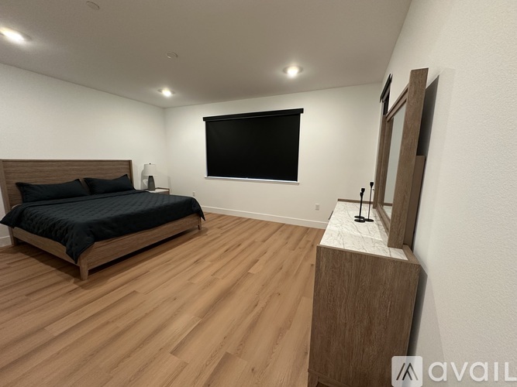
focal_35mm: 14
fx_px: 209
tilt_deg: -9.4
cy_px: 194
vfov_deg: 85.7
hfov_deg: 102.1
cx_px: 258
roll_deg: -1.1
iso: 250
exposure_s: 1/60
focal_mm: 2.22
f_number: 2.2
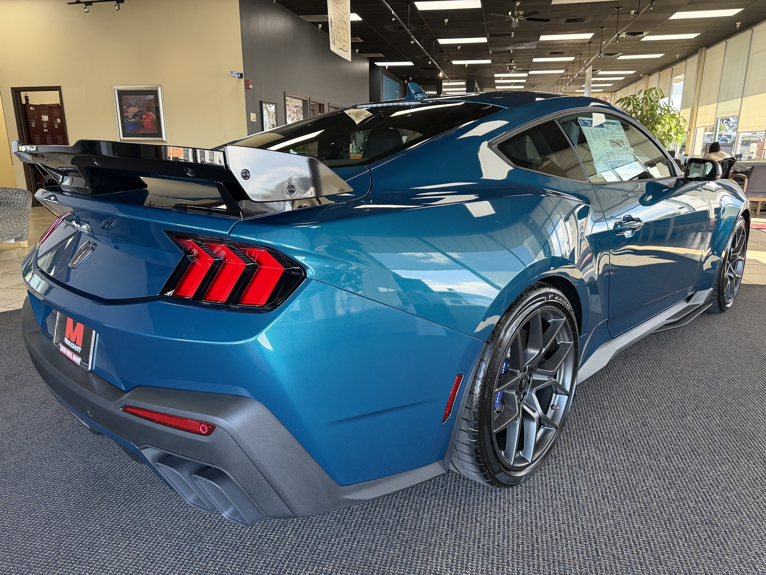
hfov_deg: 71.6
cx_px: 383
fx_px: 531
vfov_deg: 56.8
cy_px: 288
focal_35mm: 24
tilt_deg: -16.1
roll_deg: +1.0
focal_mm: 6.76
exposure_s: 1/199
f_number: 1.78
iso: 200
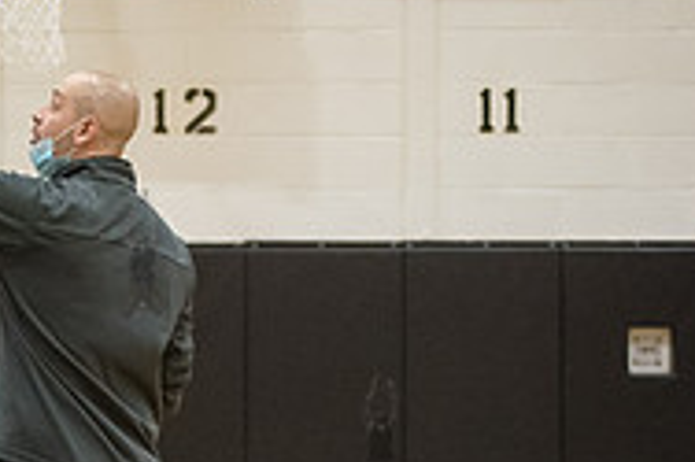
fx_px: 4938
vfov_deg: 5.3
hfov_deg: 7.9
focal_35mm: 256
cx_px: -336
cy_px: 431
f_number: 3.2
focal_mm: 80
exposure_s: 1/250
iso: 5000
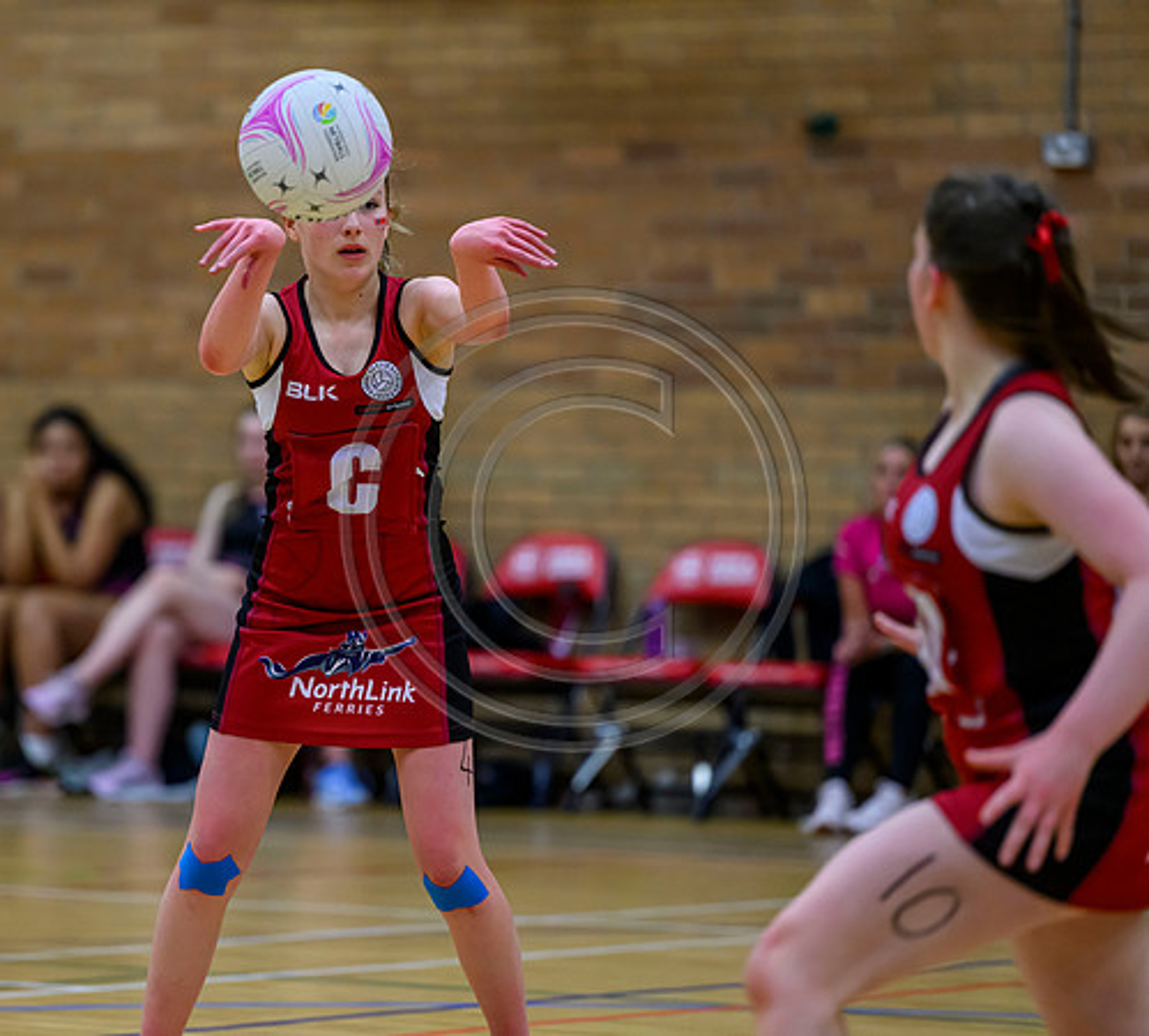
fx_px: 8740
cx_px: 363
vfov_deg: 6.8
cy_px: 525
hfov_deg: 7.5
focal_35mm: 244
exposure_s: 1/800
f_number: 3.2
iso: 4000
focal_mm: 200
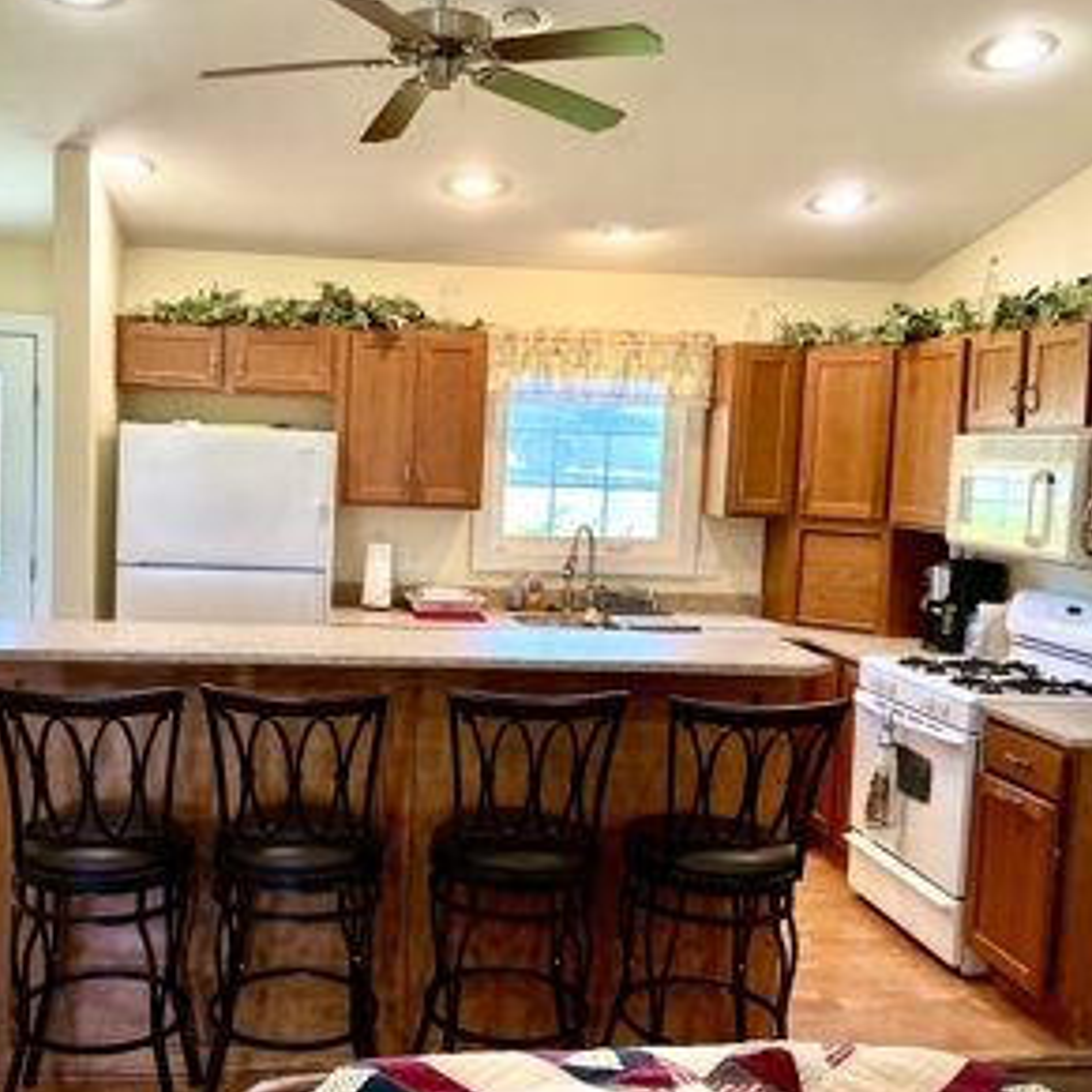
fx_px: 1213
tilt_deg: -4.4
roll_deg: -2.1
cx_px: 405
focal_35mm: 34
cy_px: 537
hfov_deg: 48.0
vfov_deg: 48.4
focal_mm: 3
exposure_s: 1/60
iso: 80
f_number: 1.8
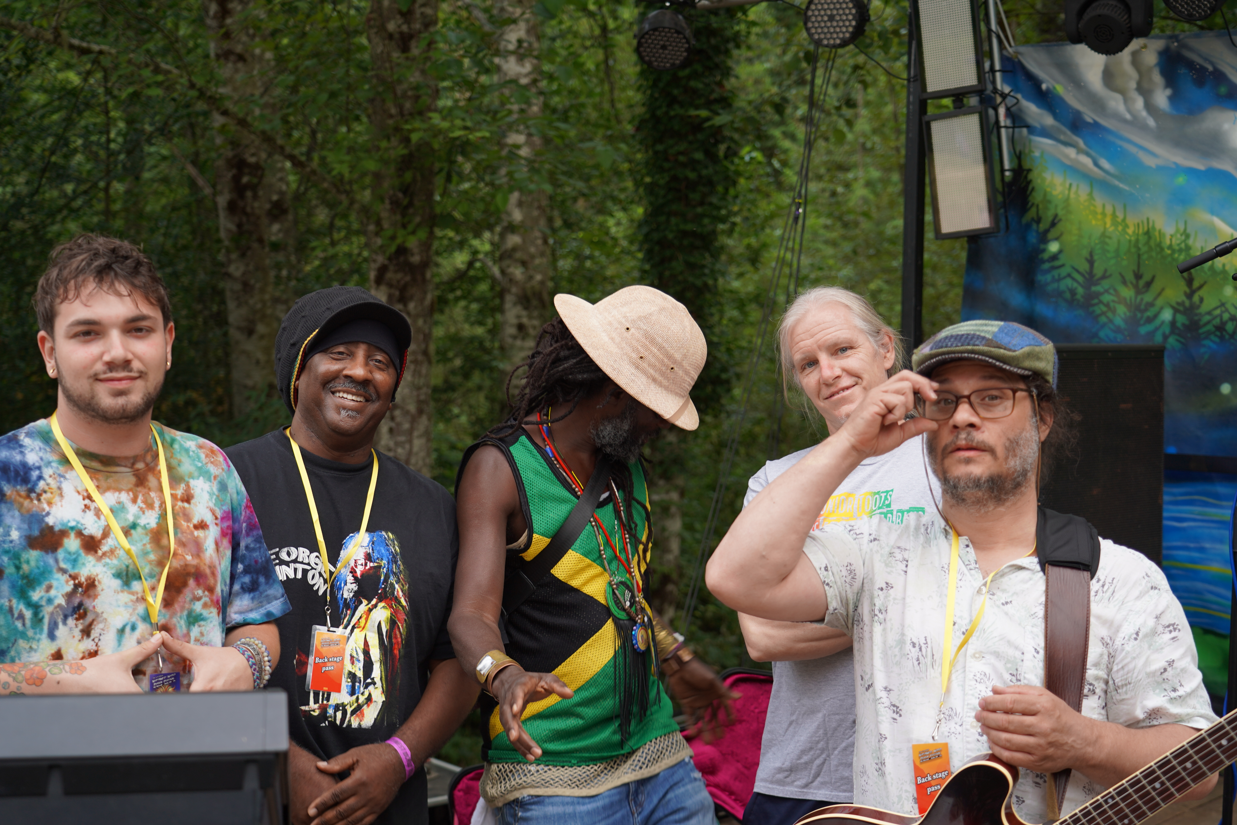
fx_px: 1718
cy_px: 412
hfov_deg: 39.6
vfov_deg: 27.0
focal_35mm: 50
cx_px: 618
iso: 125
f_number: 4
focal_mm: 50
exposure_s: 1/160
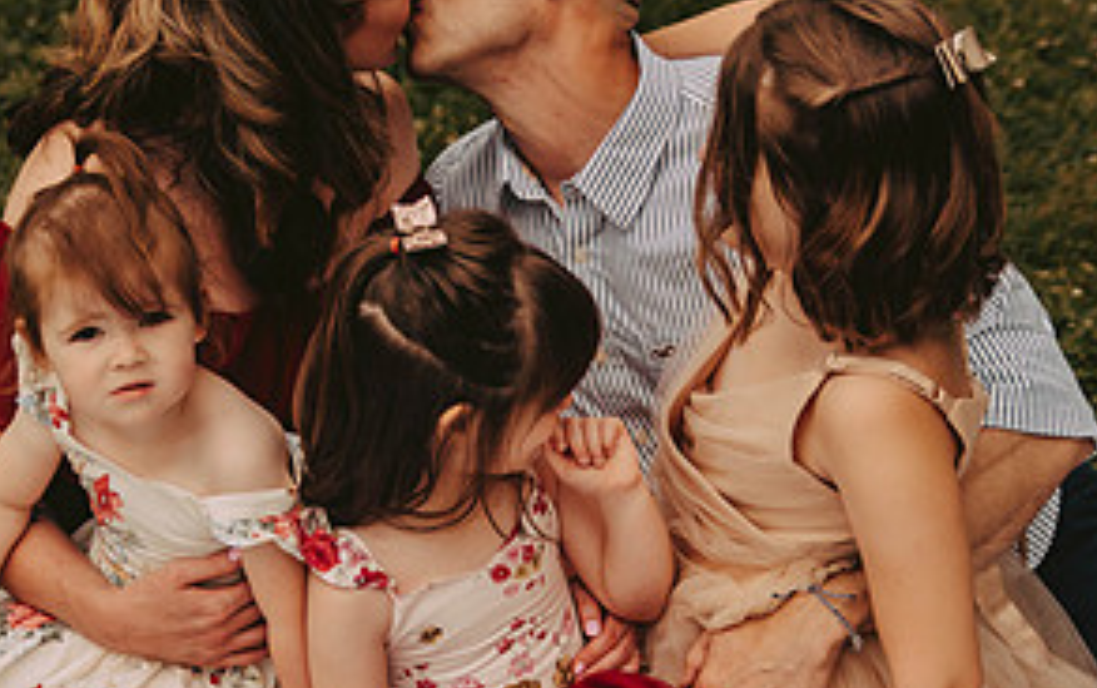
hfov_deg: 22.3
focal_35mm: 93
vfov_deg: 14.1
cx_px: 500
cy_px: 389
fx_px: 2783
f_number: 2.8
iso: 200
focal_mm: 46
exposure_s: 1/2500
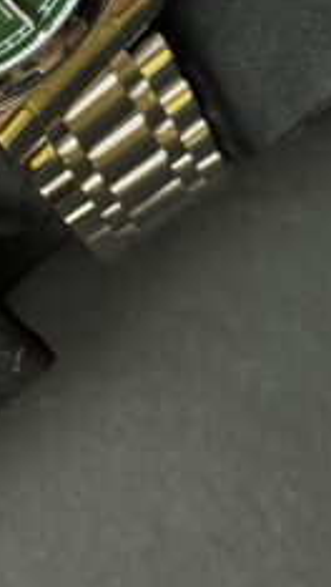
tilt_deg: -82.8
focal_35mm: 128
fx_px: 1993
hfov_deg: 9.4
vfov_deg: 16.5
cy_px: 46
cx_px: -3
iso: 50
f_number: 1.78
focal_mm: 6.76
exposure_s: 1/100
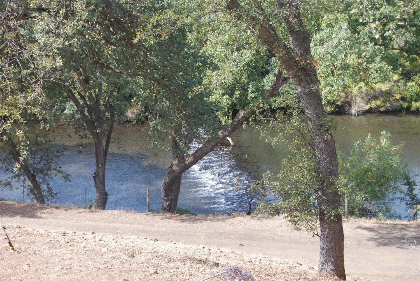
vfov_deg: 16.6
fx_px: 963
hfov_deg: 24.6
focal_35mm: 82
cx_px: 210
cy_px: 140
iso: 200
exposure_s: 1/125
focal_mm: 55
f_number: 5.6
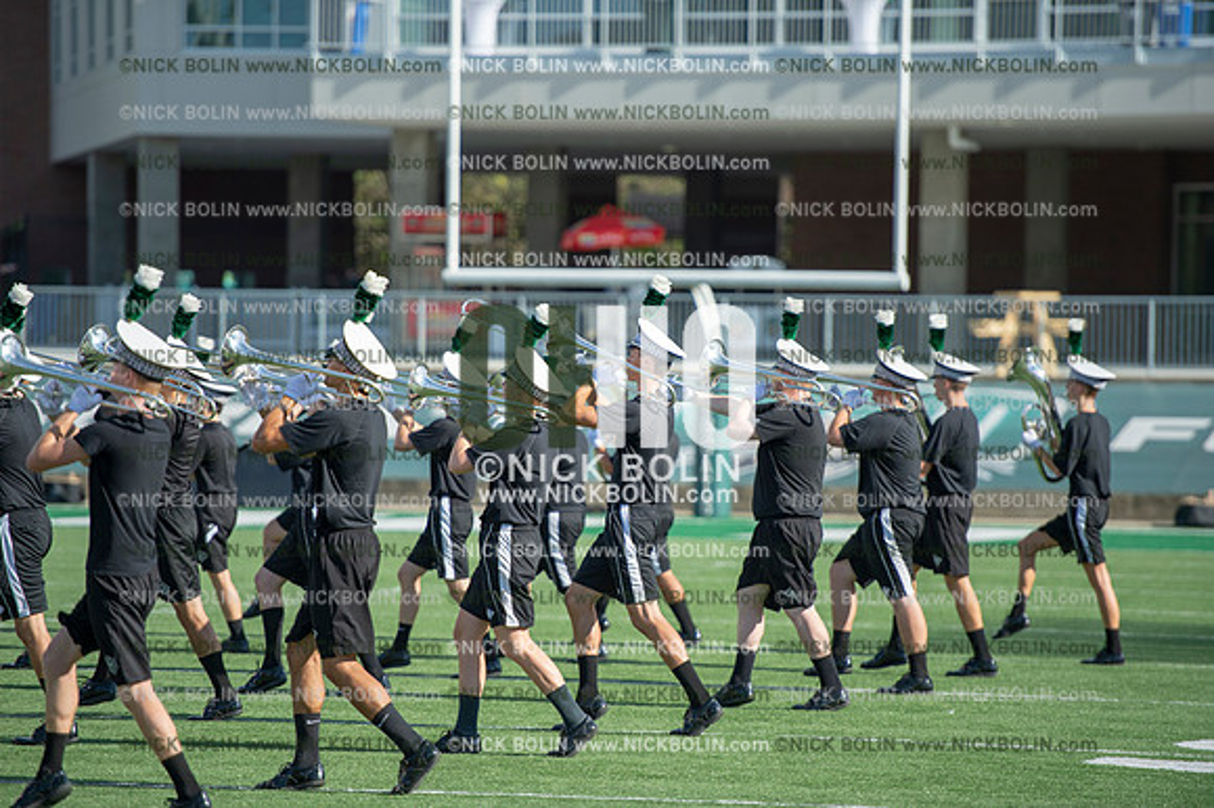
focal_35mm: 190
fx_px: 6403
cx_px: 607
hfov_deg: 10.8
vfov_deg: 7.2
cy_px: 404
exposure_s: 1/2000
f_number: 2.8
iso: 160
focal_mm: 190
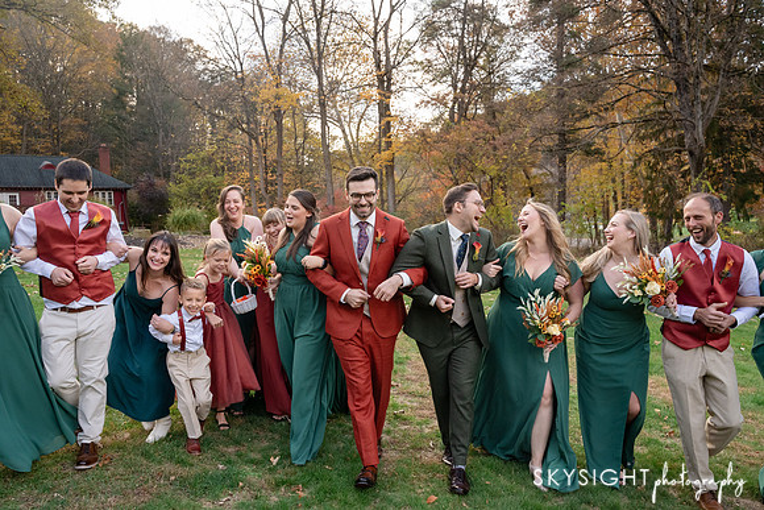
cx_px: 382
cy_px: 255
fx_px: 602
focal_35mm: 28
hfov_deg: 64.8
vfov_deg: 45.9
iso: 2500
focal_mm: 28
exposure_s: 1/1600
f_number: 5
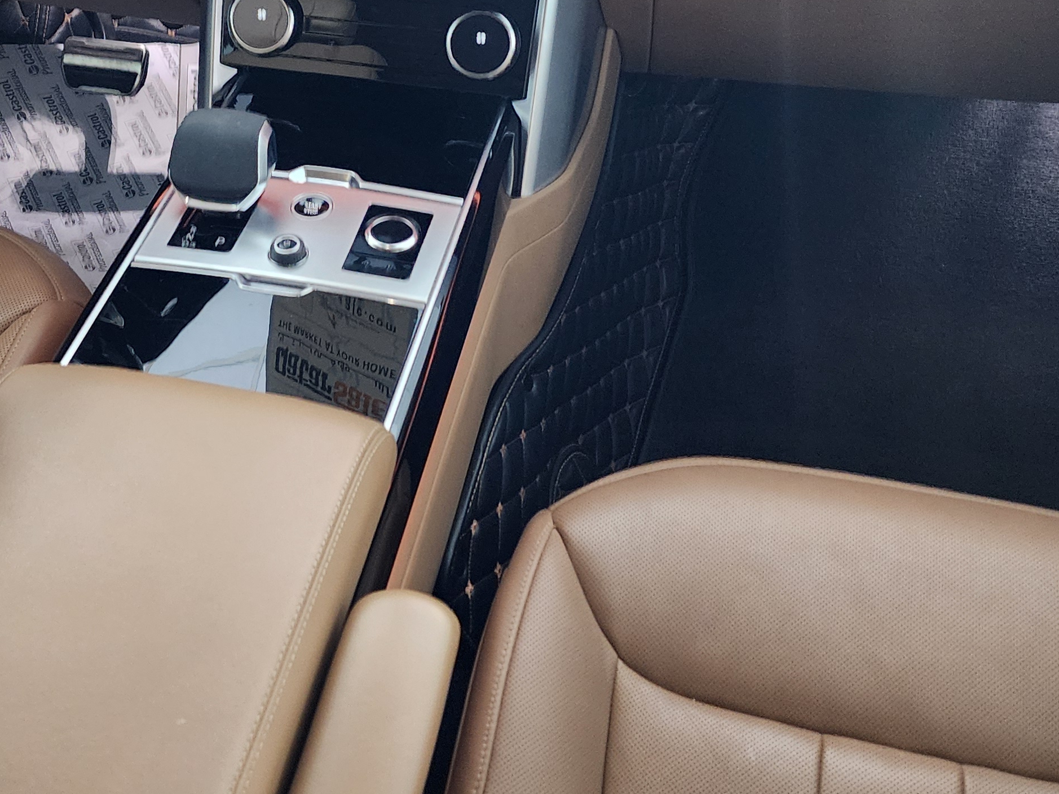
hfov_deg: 38.5
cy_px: 226
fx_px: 1499
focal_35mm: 49
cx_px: 358
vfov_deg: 29.3
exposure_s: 1/38
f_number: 1.8
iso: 500
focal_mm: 6.4
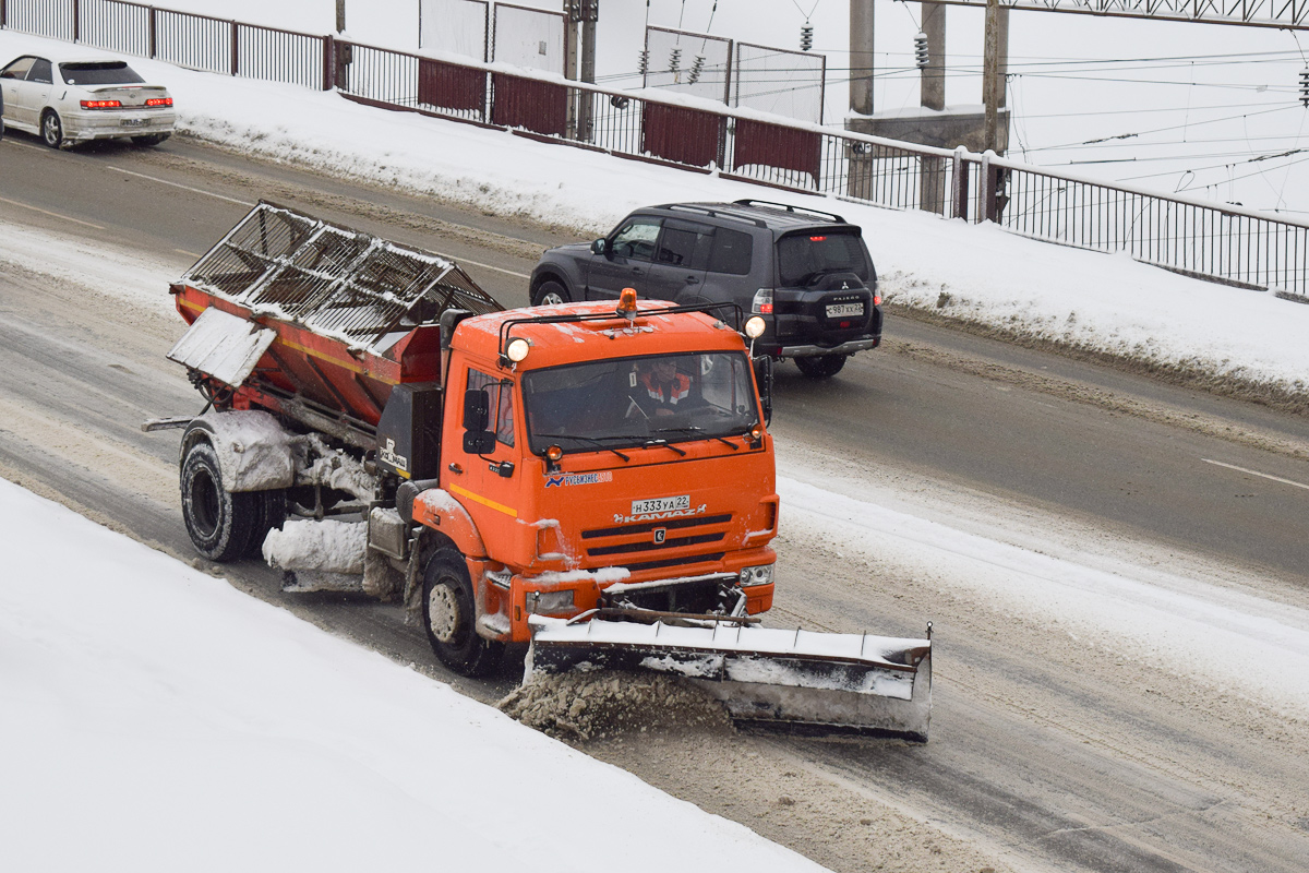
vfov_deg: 16.6
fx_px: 3000
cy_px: 436
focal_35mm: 82
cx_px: 654
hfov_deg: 24.6
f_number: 5.6
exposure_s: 1/1000
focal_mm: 55
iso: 400
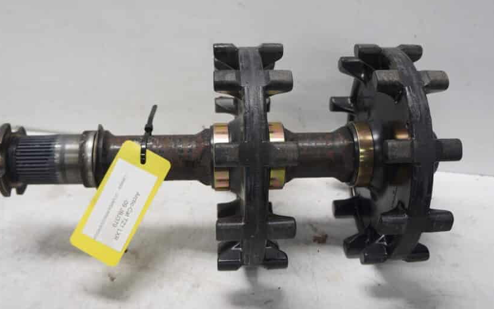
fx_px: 458
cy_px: 142
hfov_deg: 56.7
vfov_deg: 37.2
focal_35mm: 34
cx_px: 259
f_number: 3.5
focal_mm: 18
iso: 160
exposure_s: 1/60
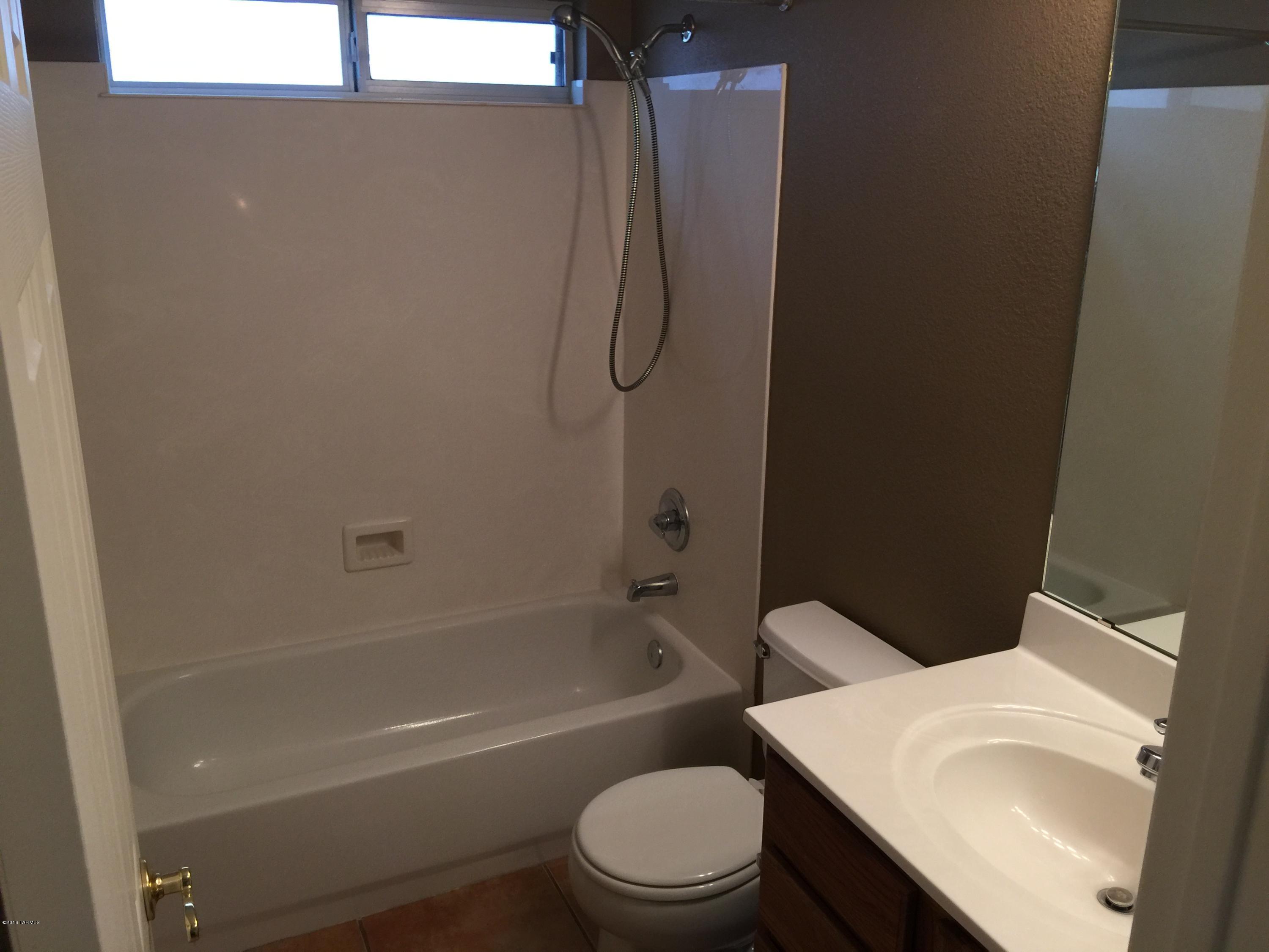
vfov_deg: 48.2
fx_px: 1063
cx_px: 634
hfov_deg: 61.7
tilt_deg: -18.3
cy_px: 476
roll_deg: -1.0
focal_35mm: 29
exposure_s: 1/30
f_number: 2.2
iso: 50
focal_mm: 4.15
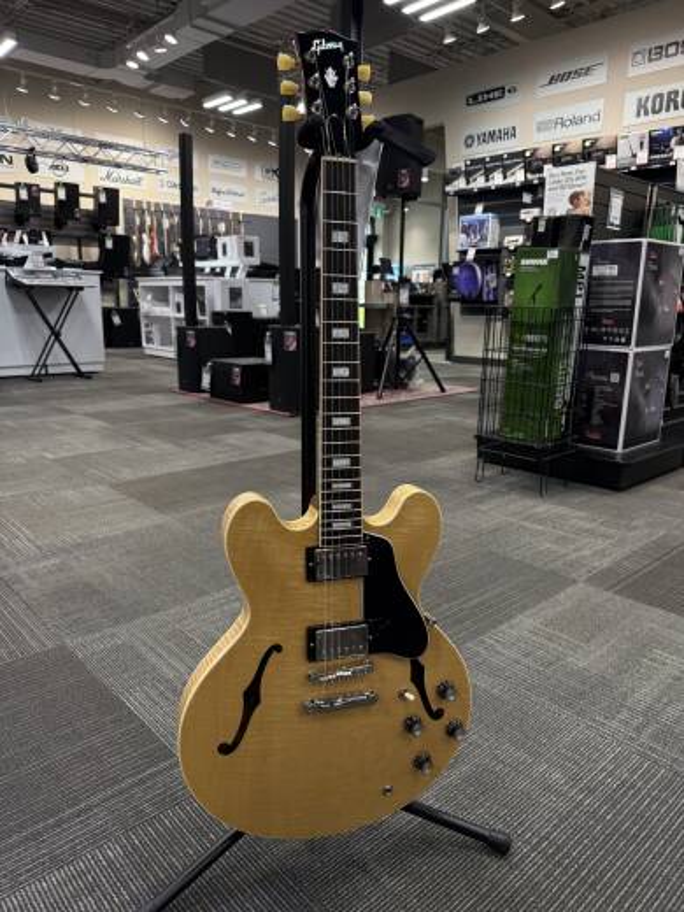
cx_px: 342
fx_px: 632
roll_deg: -1.2
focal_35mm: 24
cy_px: 456
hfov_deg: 56.8
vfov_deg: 71.6
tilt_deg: -13.5
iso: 125
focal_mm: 6.76
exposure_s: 1/120
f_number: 1.78
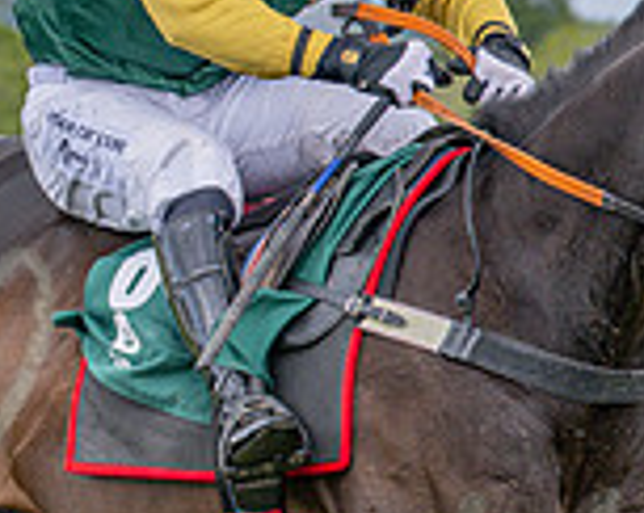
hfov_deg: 5.8
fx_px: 6377
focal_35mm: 335
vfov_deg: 4.6
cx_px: 123
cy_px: 642
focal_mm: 70
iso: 400
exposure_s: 1/1600
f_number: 4
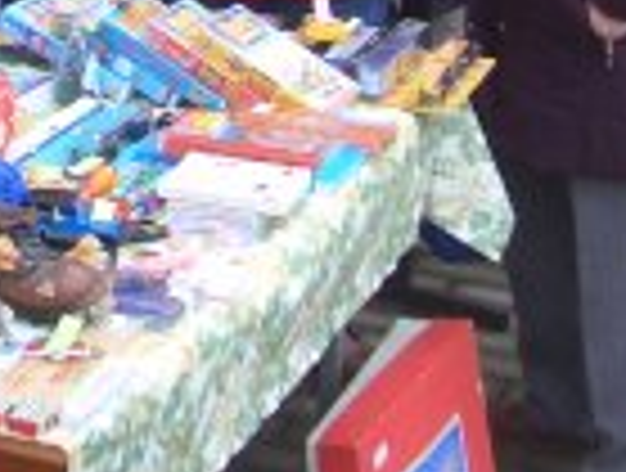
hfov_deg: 16.9
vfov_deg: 12.4
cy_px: -265
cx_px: -32
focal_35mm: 113
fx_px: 2049
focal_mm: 5.8
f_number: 2.6
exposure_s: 1/60
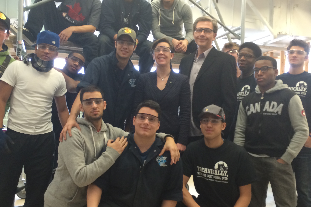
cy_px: 116
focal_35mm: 42
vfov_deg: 31.9
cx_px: 148
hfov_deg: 46.4
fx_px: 363
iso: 125
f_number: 2.2
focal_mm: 4.12
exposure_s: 1/30
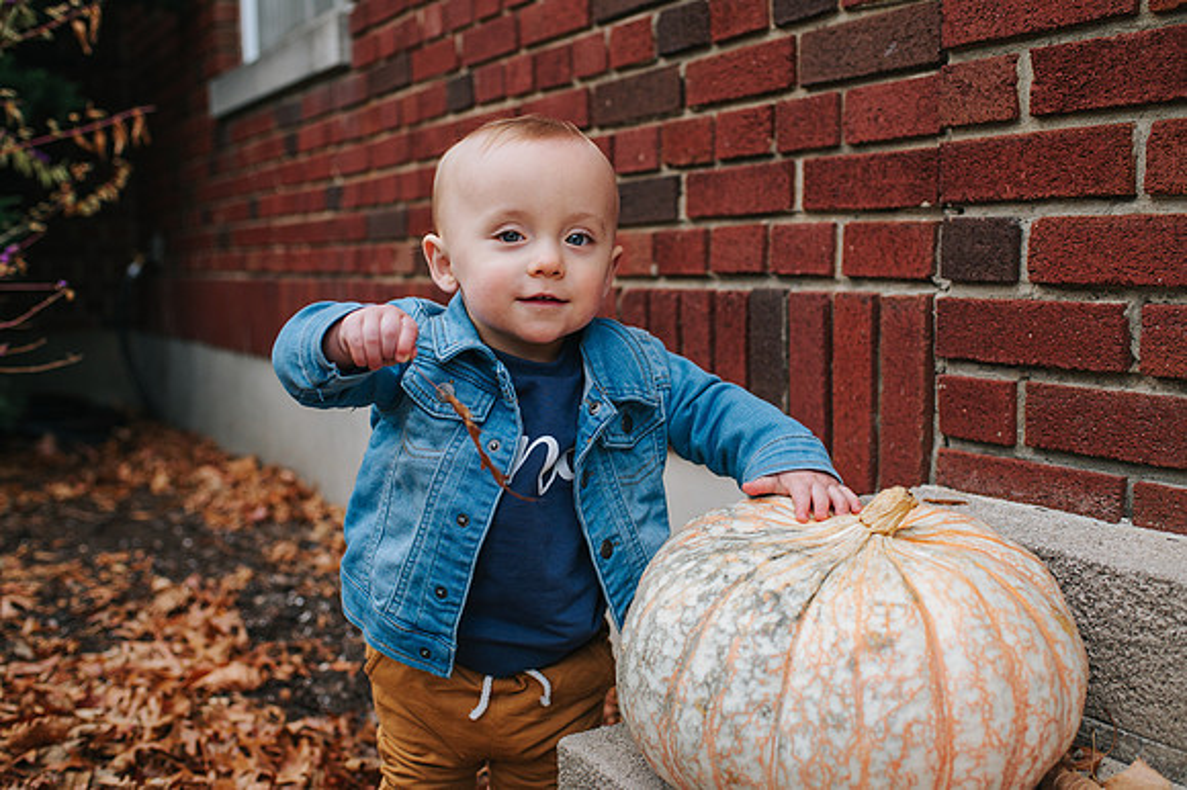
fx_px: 1224
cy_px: 395
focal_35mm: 37
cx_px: 594
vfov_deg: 35.8
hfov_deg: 51.7
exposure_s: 1/320
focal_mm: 35
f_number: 3.2
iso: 800
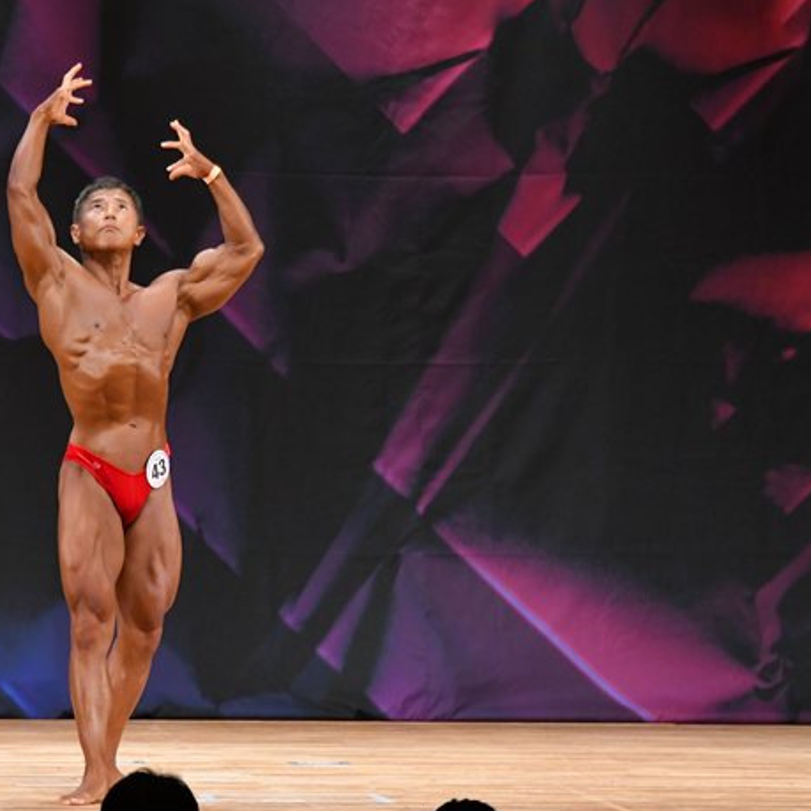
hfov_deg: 5.6
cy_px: 426
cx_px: 185
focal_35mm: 311
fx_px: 8243
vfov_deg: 5.6
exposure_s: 1/400
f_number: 5.6
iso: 3200
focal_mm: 145
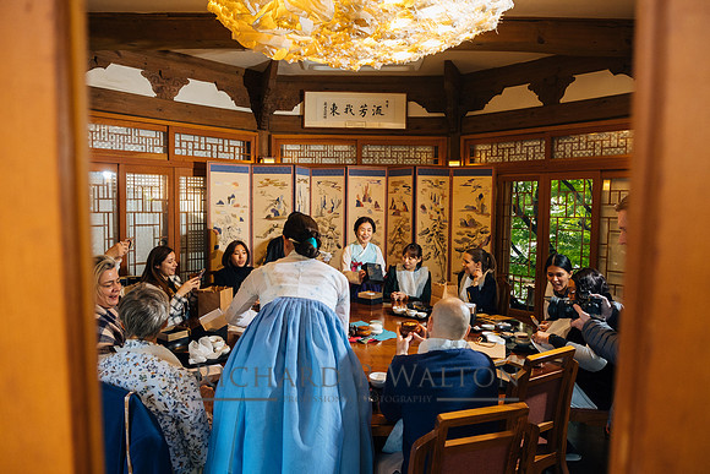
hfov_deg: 73.7
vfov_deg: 53.2
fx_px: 473
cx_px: 355
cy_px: 237
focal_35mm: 24
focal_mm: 16
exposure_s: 1/125
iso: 800
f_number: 3.2
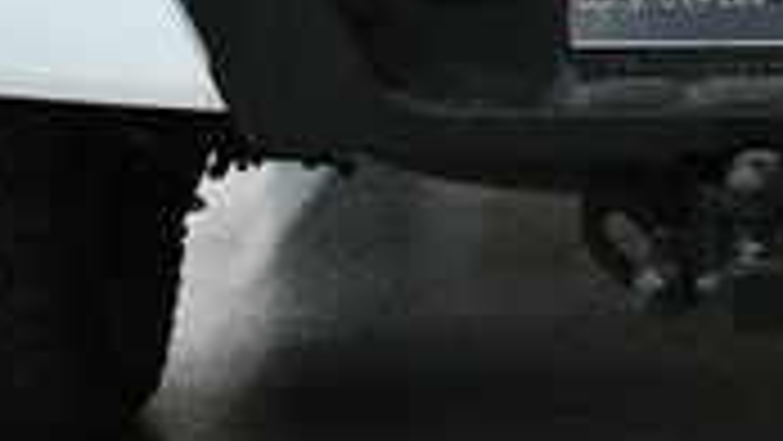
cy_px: -274
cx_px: 770
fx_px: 3115
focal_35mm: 150
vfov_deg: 7.9
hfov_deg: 14.1
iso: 2000
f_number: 4.2
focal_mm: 26
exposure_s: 1/125
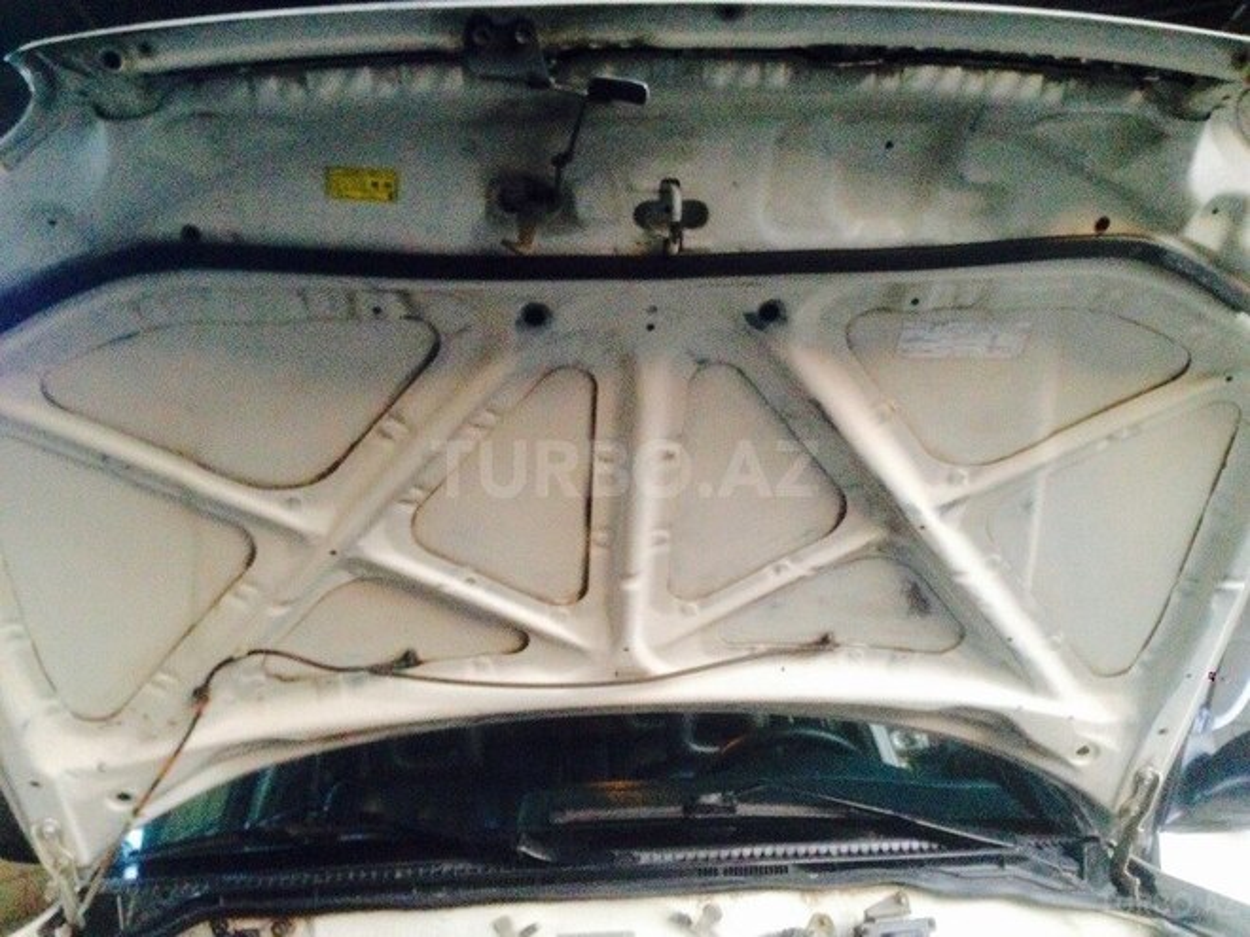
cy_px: 468
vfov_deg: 42.9
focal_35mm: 33
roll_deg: -0.8
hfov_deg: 55.4
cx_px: 625
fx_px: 1192
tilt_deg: +11.3
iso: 400
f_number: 2.4
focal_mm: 4.12
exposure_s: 1/17
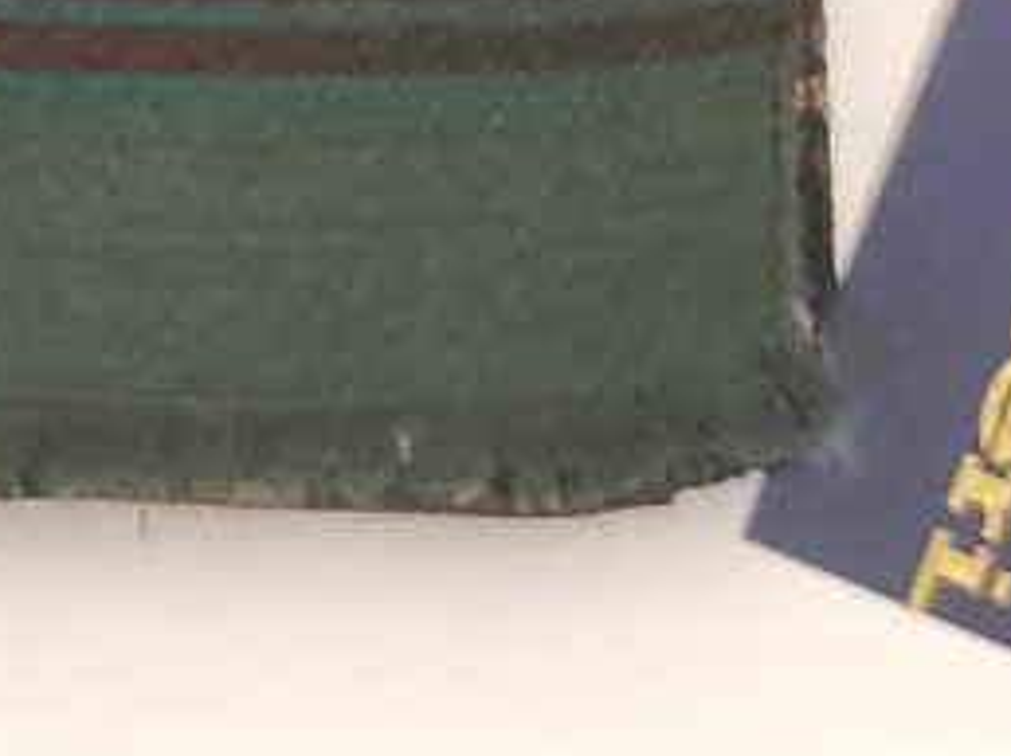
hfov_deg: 11.2
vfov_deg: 8.5
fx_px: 4815
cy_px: -791
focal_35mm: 165
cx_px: -799
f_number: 1.89
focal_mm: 5.43
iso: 319
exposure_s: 1/33
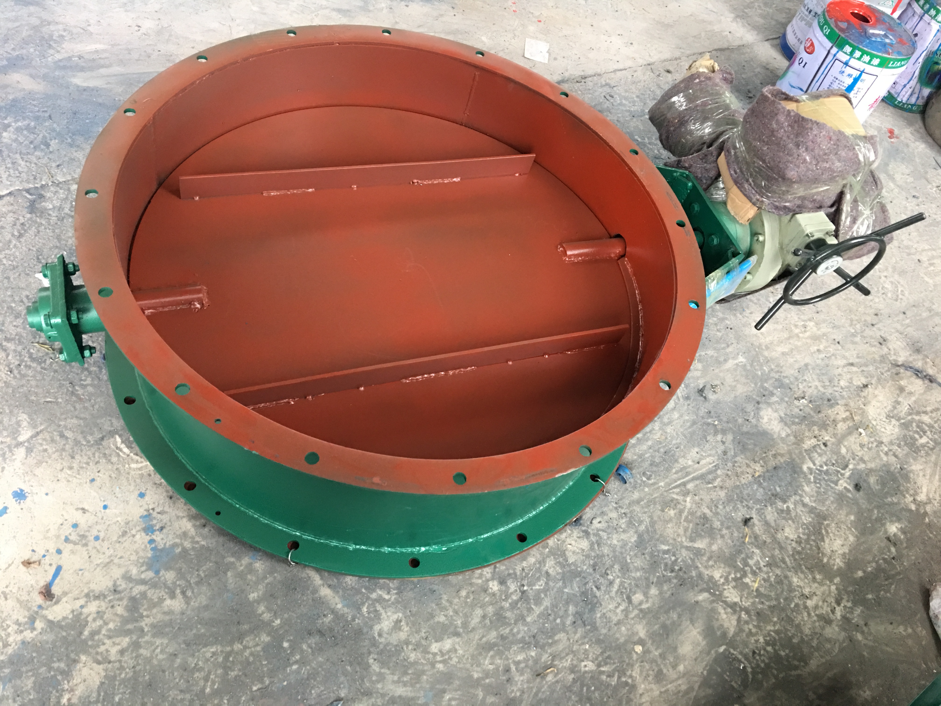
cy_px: 353
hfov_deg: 61.7
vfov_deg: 48.2
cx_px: 470
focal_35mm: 29
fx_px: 788
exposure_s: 1/10
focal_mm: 4.15
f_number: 2.2
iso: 80
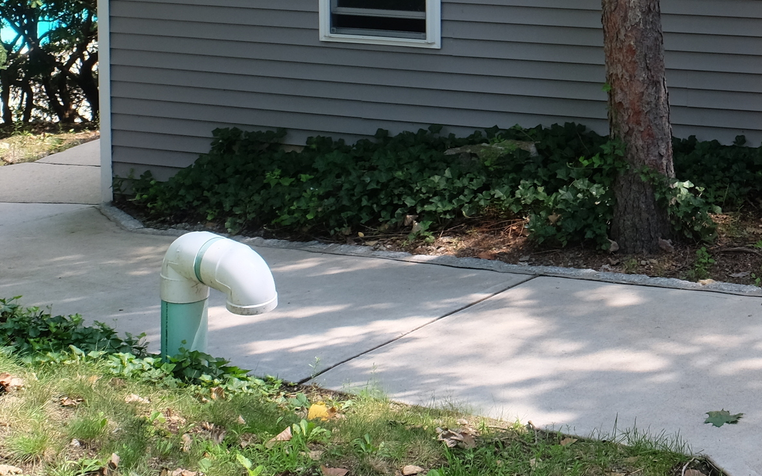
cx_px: 621
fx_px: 1495
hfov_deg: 27.9
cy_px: -144
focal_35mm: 72
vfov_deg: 17.0
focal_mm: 18
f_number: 5
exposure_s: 1/150
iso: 400
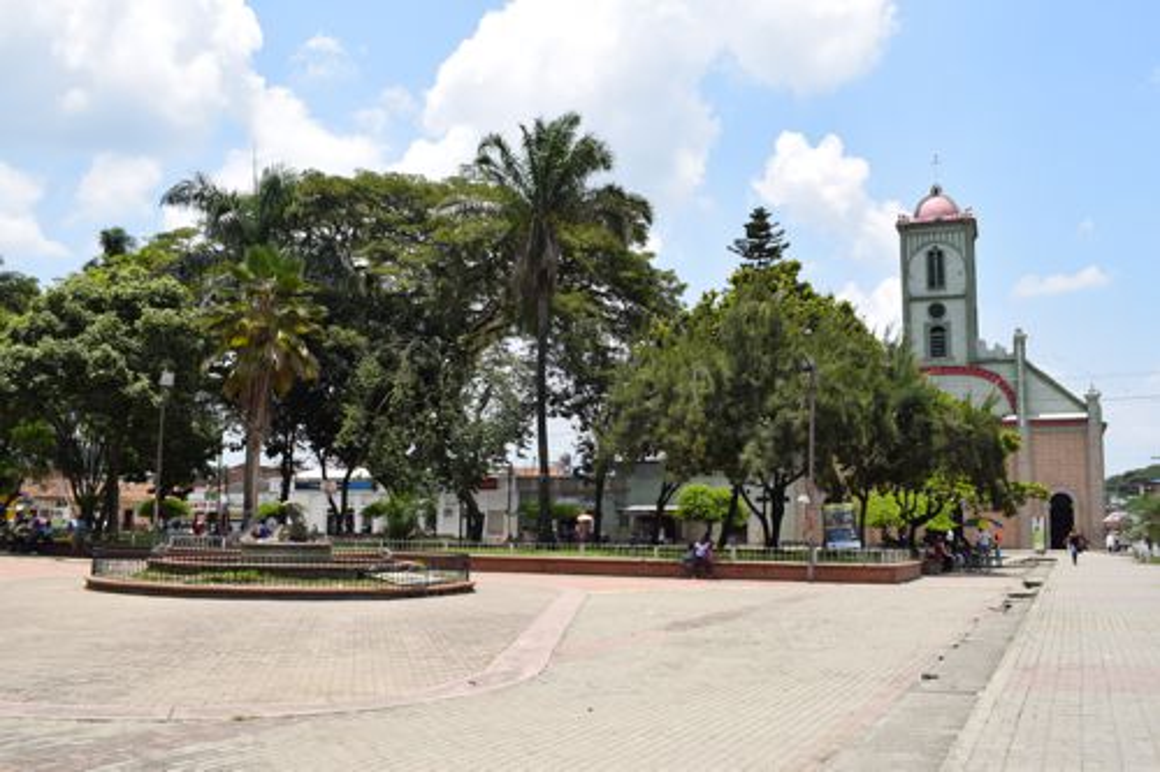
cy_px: 386
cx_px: 580
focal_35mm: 33
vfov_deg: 39.9
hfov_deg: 57.2
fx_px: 1063
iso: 100
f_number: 10
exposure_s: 1/200
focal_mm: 22
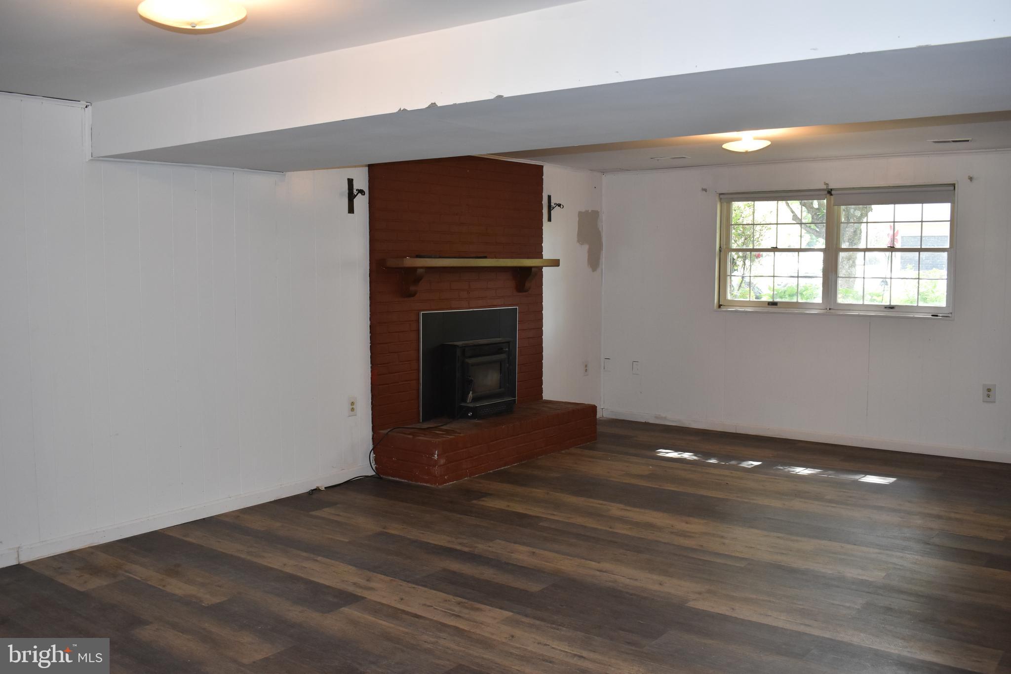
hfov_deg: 57.2
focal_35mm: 33
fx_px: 927
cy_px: 337
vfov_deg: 40.0
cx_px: 506
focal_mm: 22
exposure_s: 1/100
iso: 800
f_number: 5
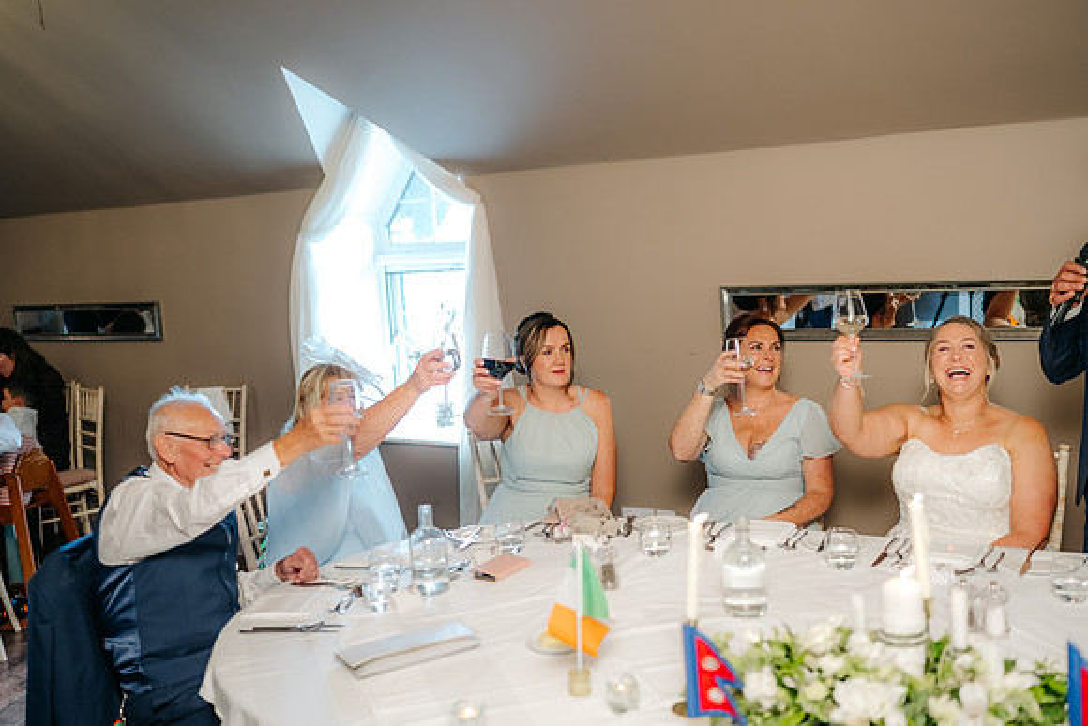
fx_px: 1173
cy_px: 363
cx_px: 544
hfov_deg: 49.8
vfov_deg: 34.4
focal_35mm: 39
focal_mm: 35
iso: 800
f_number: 1.6
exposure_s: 1/200
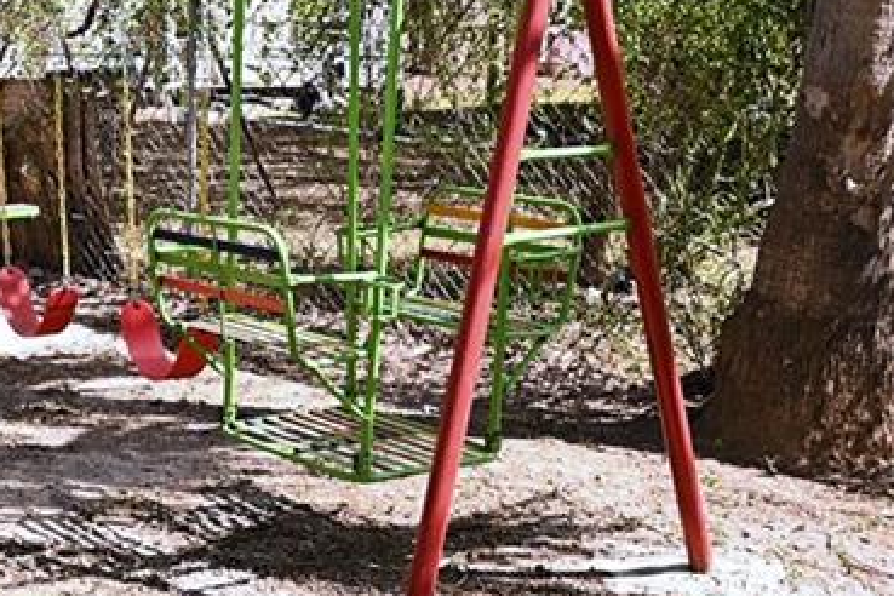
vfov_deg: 22.2
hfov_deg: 30.0
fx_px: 1515
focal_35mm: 61
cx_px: -53
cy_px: 219
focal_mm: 15
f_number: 4
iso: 100
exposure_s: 1/500
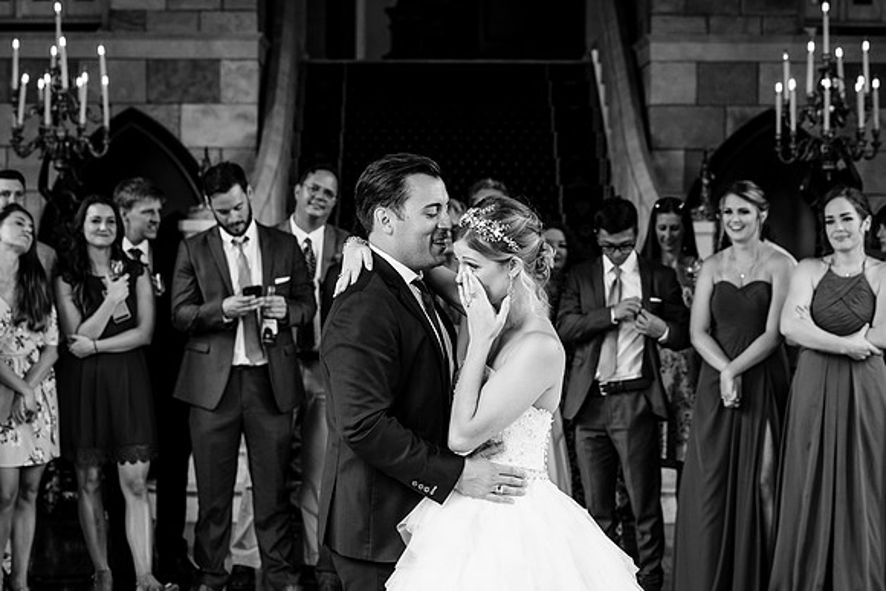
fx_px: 2327
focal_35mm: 95
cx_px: 460
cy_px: 284
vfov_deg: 14.5
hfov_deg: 21.6
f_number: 5
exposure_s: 1/200
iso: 1000
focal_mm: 88
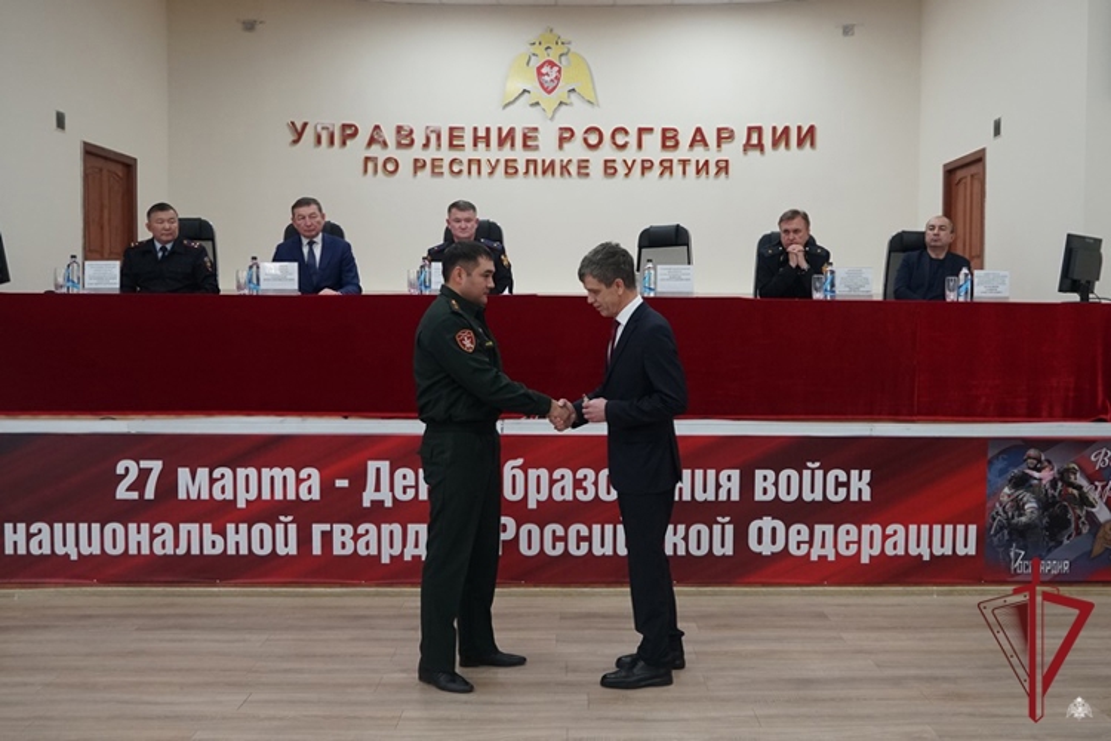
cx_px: 556
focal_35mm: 27
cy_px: 370
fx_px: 833
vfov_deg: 47.9
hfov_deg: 67.4
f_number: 4
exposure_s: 1/160
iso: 1000
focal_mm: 18
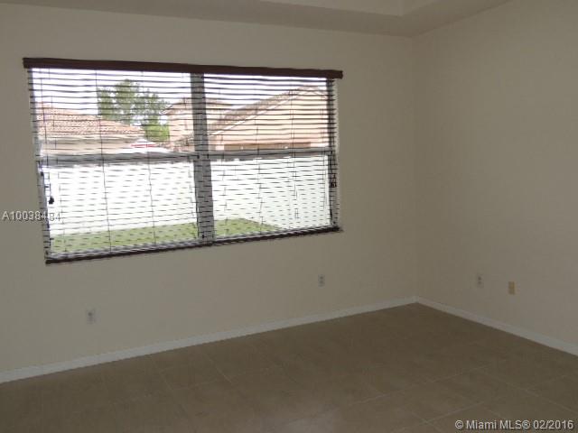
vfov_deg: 46.8
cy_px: 216
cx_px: 289
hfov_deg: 60.0
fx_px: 501
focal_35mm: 30
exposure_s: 1/200
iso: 100
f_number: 3.1
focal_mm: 5.3
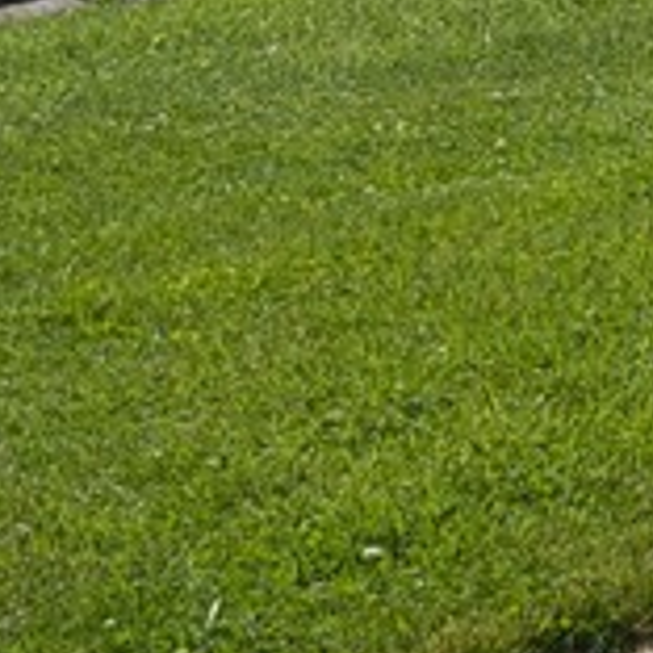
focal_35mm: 201
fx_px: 4290
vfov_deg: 8.3
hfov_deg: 7.6
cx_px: 1972
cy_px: -653
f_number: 10
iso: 125
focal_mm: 34
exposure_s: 1/160
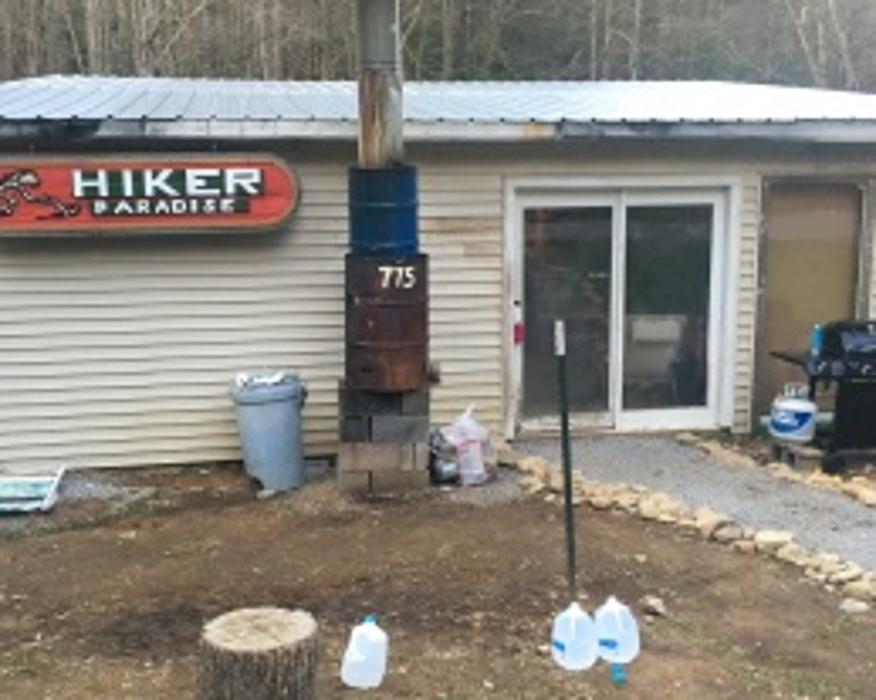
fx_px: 1037
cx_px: 413
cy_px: 348
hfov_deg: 45.8
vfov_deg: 37.3
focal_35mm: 40
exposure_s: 1/30
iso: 40
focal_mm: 4.15
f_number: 2.2
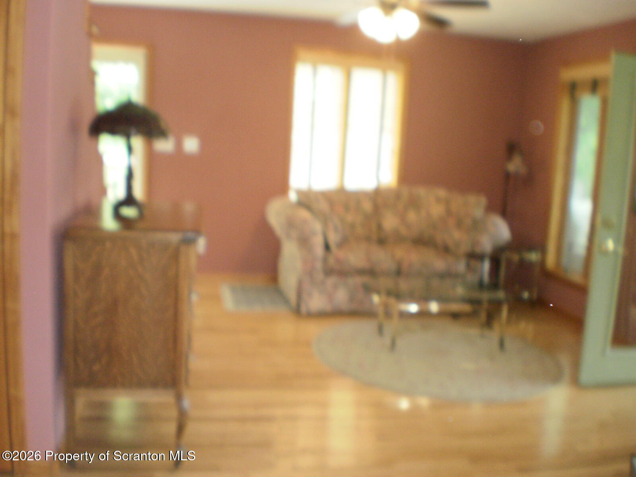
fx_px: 661
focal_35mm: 36
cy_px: 238
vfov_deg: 39.7
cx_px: 318
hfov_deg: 51.4
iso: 200
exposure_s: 1/30
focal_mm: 6.3
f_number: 3.1
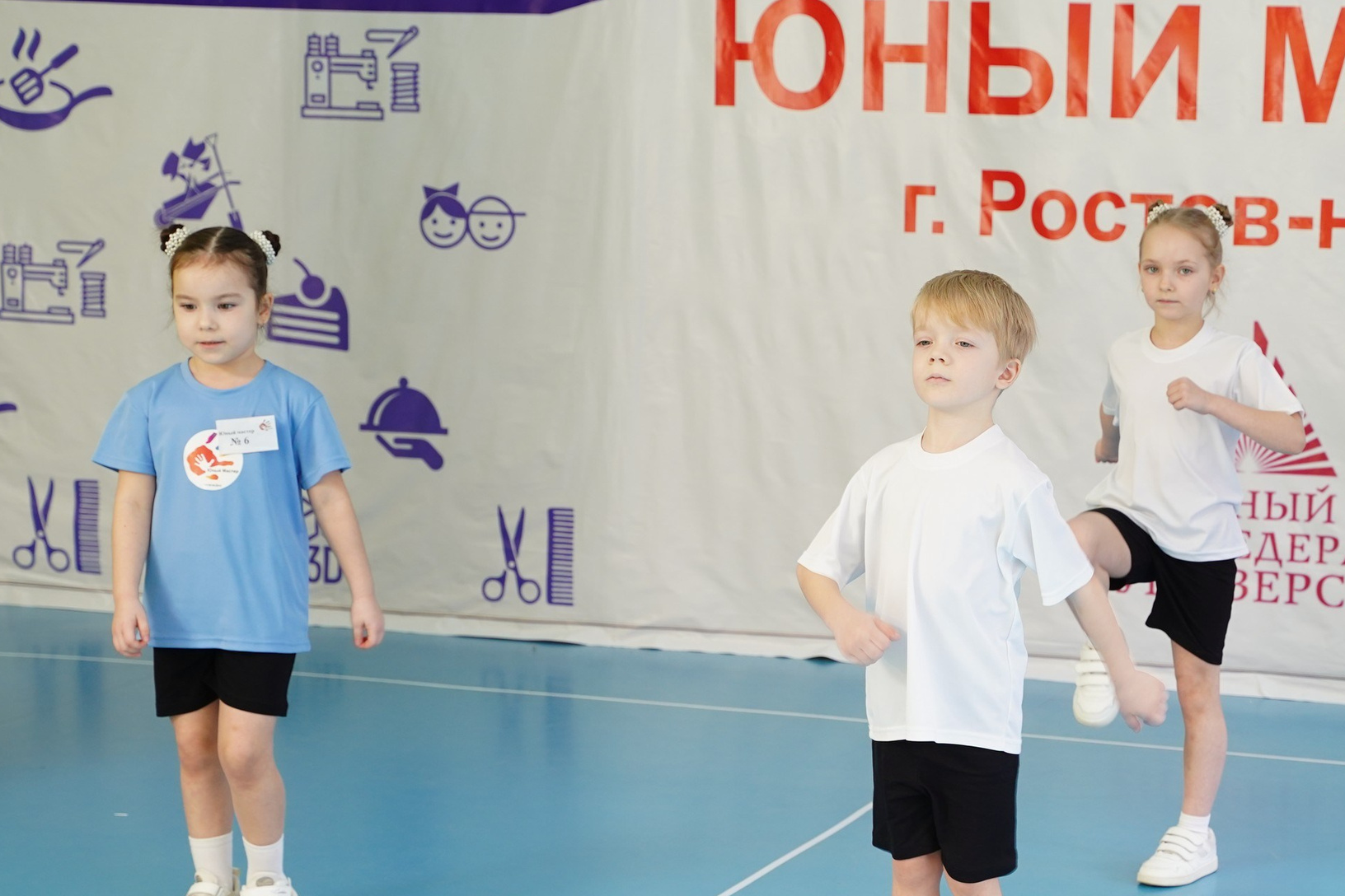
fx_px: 3400
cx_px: 1037
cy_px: 565
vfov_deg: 15.0
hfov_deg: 22.1
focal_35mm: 91
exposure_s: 1/160
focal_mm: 58
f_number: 5
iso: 640
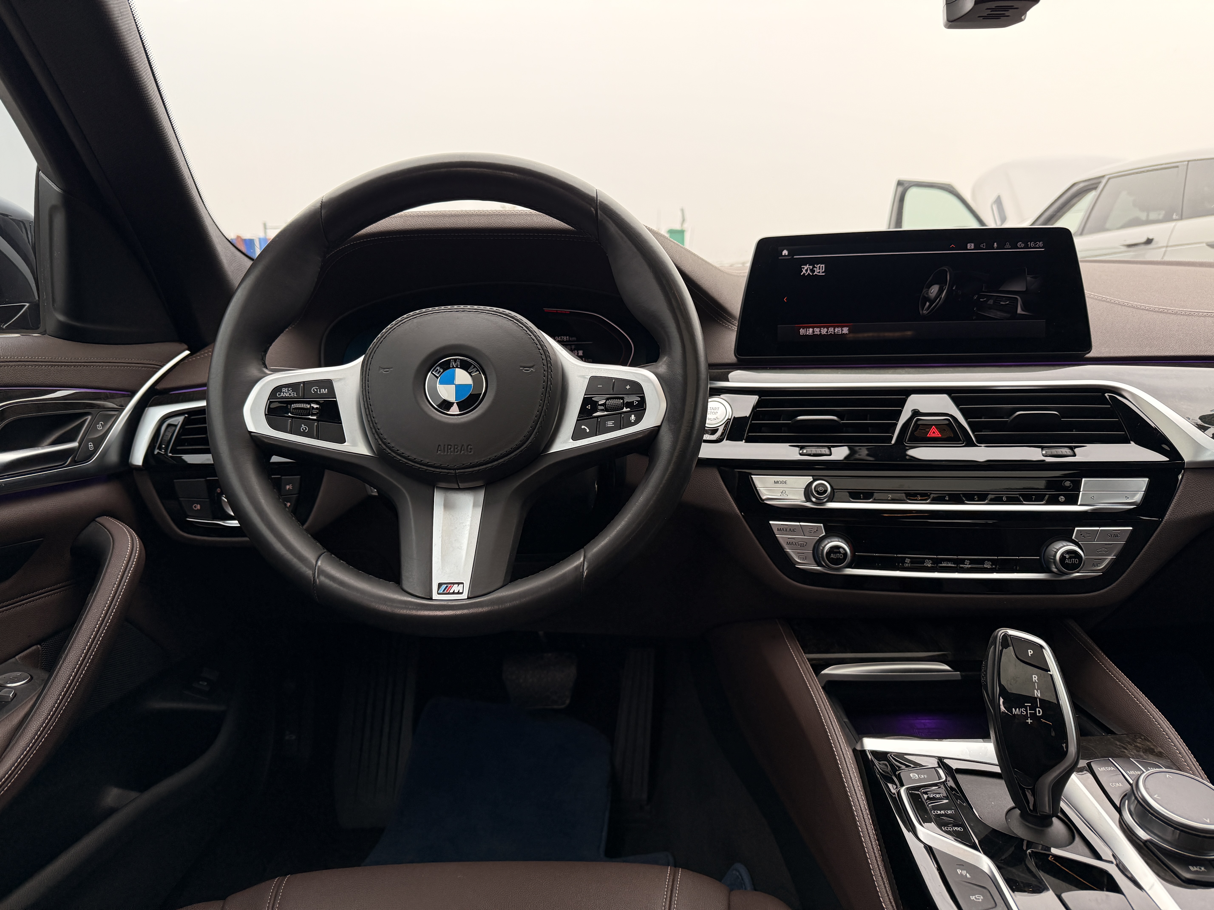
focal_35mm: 24
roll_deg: +0.9
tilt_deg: -11.5
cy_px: 455
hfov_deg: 71.6
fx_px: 842
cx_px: 607
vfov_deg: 56.8
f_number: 1.78
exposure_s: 1/243
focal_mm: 6.76
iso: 250
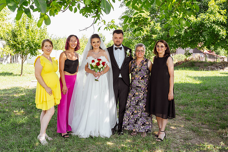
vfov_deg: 32.5
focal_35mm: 41
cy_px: 63
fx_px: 260
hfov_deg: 47.2
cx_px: 94
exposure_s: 1/200
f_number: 7.1
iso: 640
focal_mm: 33
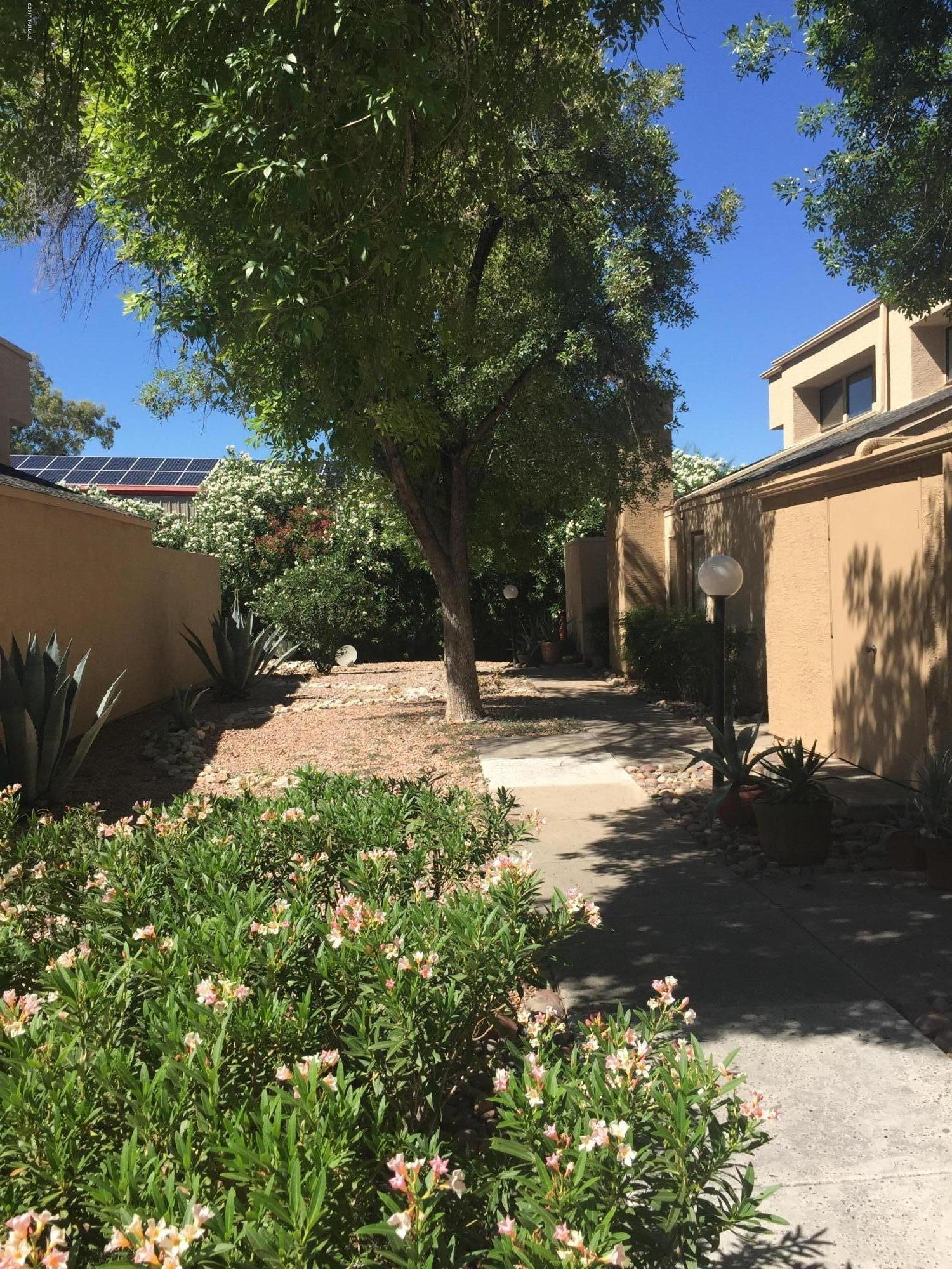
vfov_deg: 61.7
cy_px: 634
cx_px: 476
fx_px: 1063
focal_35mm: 29
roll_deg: +0.2
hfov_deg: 48.2
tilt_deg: -2.1
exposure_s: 1/1364
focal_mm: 4.15
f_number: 2.2
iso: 32
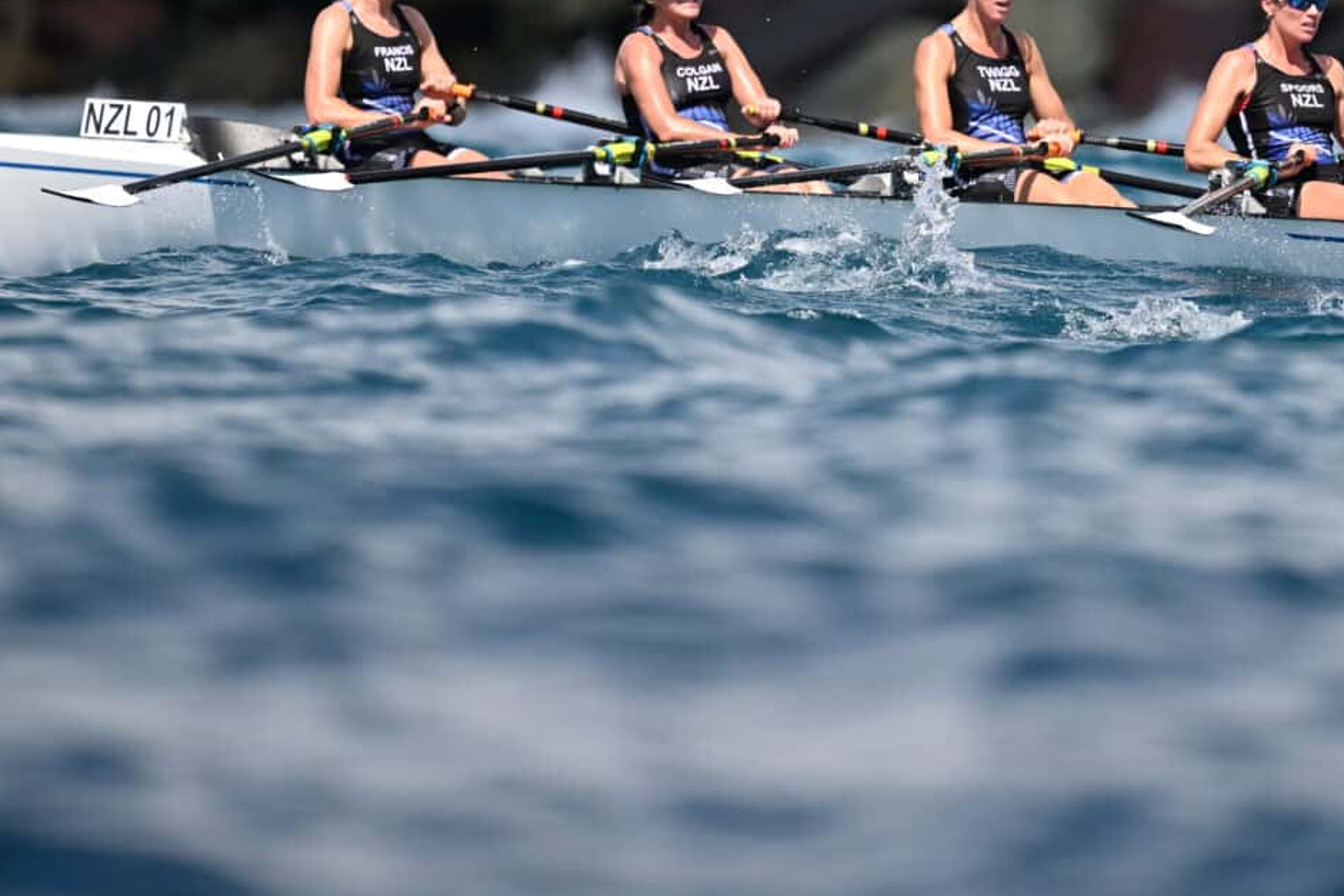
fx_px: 31427
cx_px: 1000
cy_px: 64
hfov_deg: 2.4
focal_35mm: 842
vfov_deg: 1.6
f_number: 2.8
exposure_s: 1/3200
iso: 140
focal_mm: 400
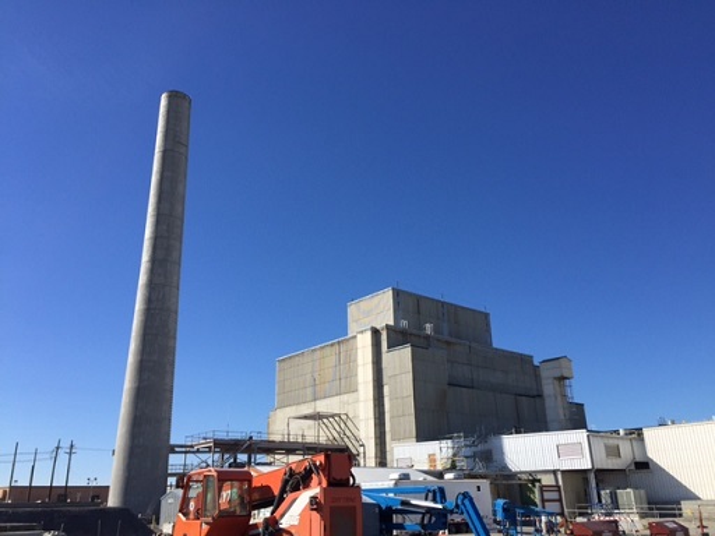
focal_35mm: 29
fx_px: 599
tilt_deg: +19.7
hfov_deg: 61.7
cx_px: 358
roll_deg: +0.8
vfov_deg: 48.2
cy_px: 268
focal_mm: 4.15
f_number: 2.2
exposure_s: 1/2825
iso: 32
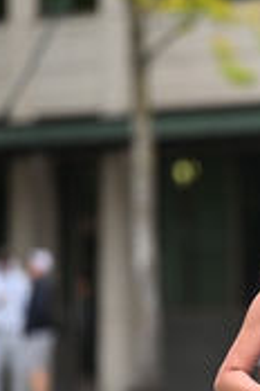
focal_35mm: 634
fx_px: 6868
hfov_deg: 2.2
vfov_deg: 3.3
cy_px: 290
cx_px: 328
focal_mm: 200
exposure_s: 1/2000
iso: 640
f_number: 2.8
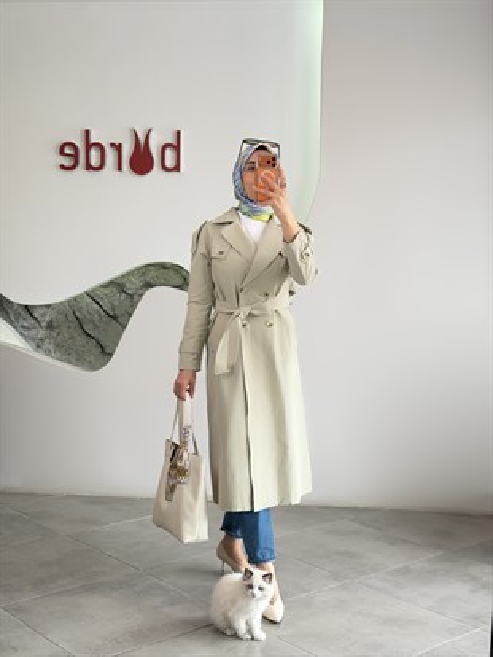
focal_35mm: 48
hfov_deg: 30.3
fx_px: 911
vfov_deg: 39.6
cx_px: 246
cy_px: 328
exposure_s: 1/222
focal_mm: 6.76
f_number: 1.78
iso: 50
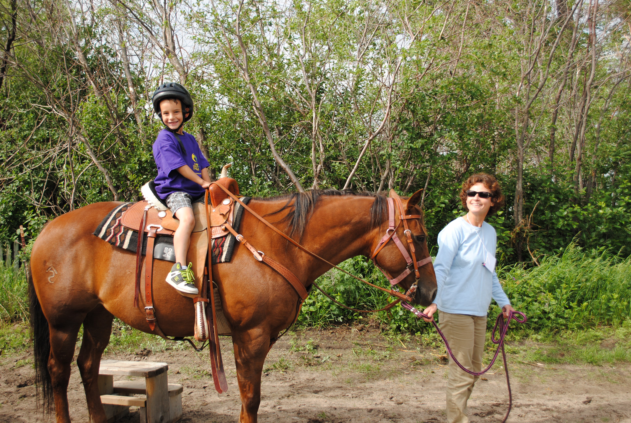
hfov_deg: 49.5
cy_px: 212
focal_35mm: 39
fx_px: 684
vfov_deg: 34.3
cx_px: 316
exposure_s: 1/400
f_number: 4.5
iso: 100
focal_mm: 26
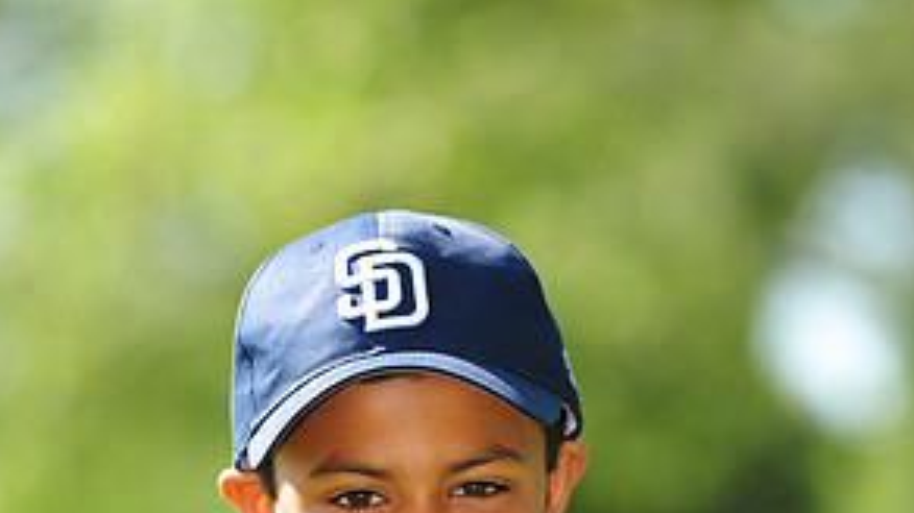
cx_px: 388
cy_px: 751
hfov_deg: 5.2
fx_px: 10078
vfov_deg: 2.9
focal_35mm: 416
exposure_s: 1/500
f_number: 4.5
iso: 200
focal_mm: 200
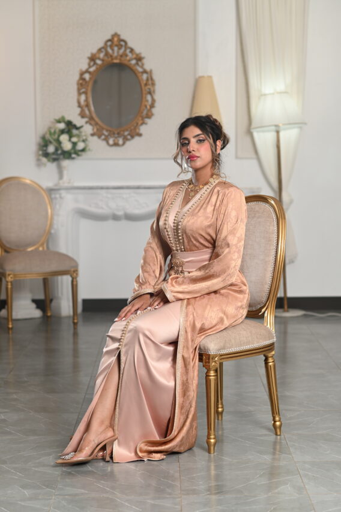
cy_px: 256
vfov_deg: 23.9
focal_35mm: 85
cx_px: 170
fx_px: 1210
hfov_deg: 16.0
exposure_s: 1/100
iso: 100
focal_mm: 85
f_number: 3.5
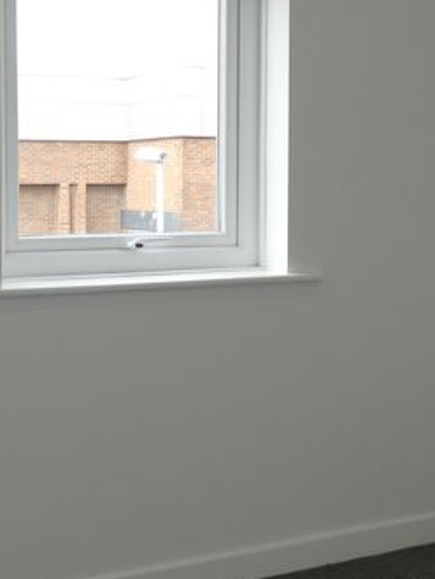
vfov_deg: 31.1
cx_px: 200
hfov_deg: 23.7
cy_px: 254
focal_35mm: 62
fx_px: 1037
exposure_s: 1/160
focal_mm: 3.6
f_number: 2.8
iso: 80
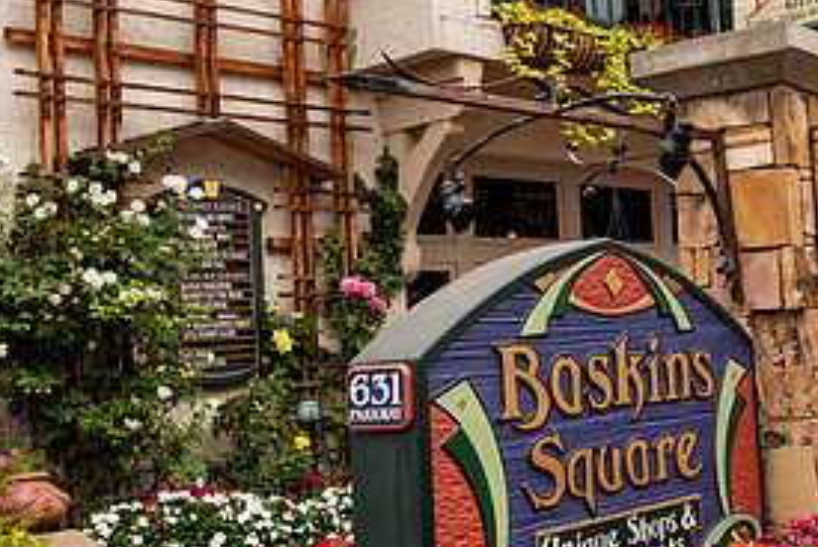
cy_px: 263
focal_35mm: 59
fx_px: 1342
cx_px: 756
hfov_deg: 32.0
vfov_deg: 23.0
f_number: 7.1
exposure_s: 1/30
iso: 140
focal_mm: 28
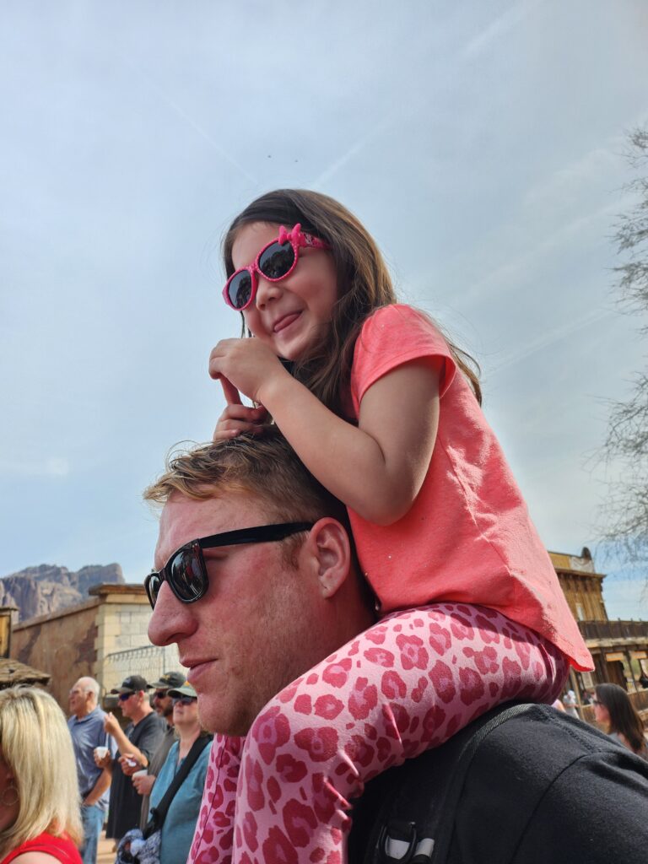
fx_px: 599
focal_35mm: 24
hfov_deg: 56.8
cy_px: 432
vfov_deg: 71.6
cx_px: 324
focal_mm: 5
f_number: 1.8
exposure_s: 1/1354
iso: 50
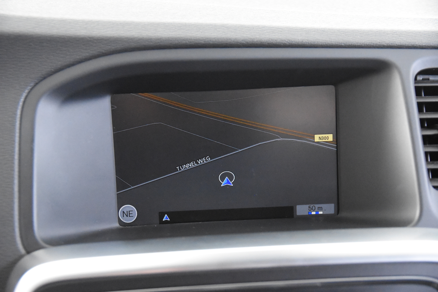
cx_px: 219
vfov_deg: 23.8
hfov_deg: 35.1
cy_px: 146
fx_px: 693
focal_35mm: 57
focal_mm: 38
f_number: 3.5
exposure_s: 1/60
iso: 10000
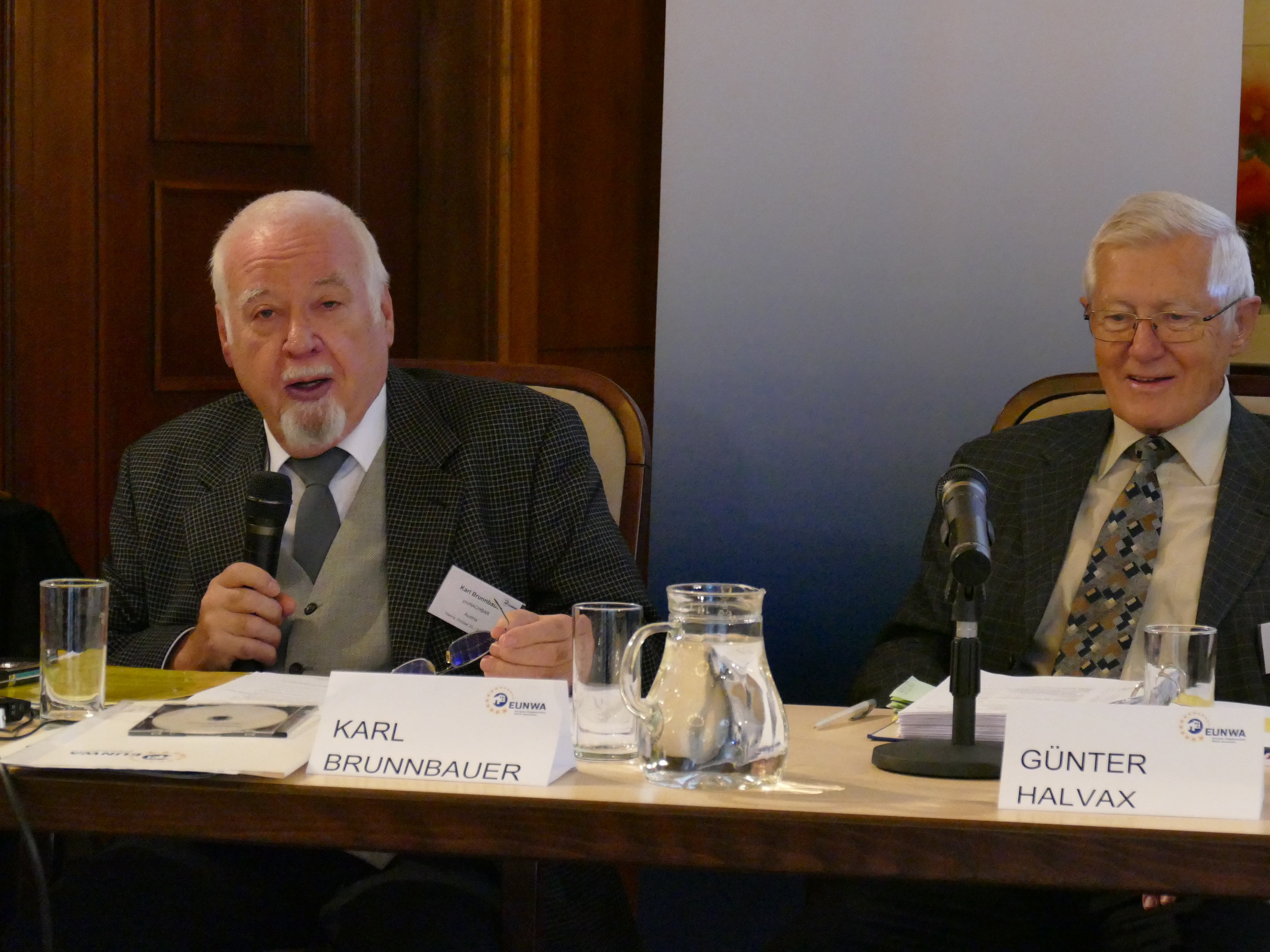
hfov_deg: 18.5
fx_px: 3889
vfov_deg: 14.0
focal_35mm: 106
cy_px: 473
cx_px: 716
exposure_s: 1/125
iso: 3200
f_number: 3.8
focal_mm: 35.42
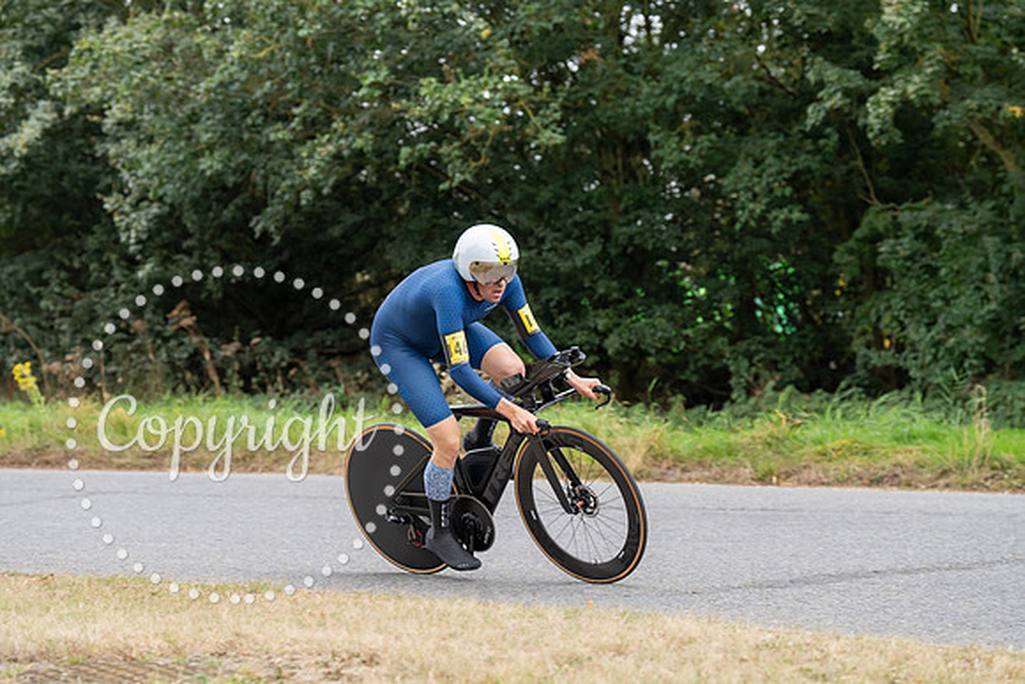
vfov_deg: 13.4
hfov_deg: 20.0
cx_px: 512
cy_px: 342
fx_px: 2905
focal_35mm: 102
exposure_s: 1/1000
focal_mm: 102
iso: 1000
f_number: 4
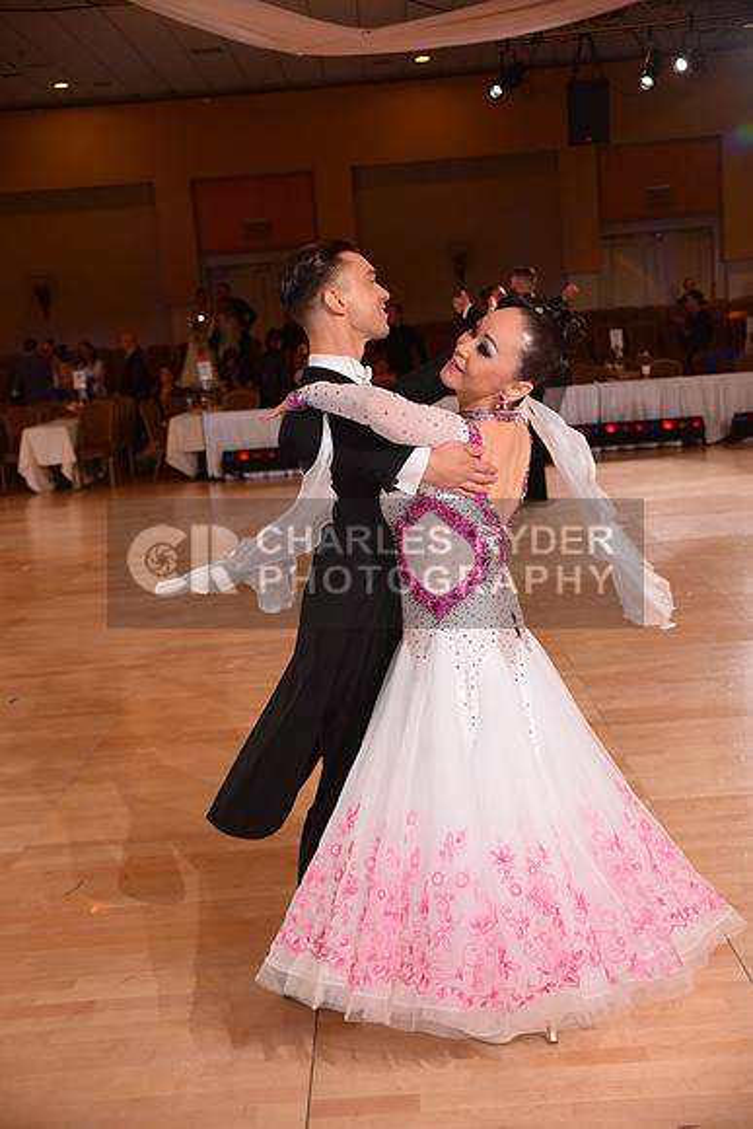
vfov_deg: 43.6
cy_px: 564
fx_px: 1411
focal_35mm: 45
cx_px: 376
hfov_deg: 29.9
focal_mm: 45
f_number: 5.6
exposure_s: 1/250
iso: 2000
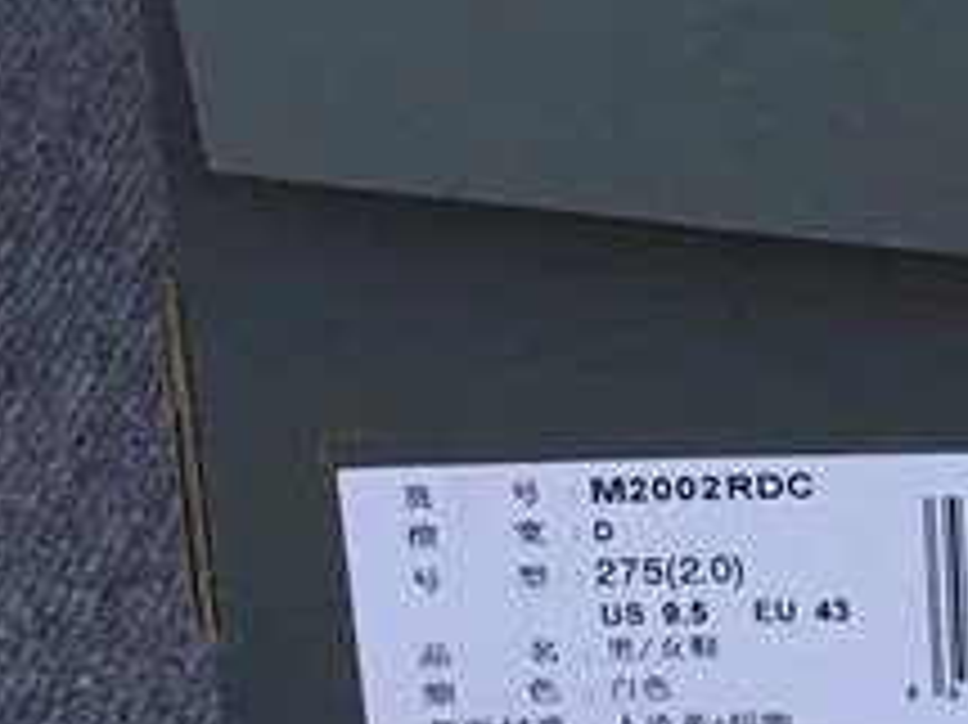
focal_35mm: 130
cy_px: -250
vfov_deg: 11.1
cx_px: 1342
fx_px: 3633
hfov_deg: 14.4
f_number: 2.4
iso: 25
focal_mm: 3.3
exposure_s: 1/392
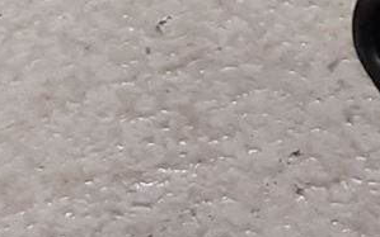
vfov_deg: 6.7
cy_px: -243
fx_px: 1958
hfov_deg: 9.9
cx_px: 868
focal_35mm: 189
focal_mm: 3.93
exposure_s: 1/50
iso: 100
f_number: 1.7
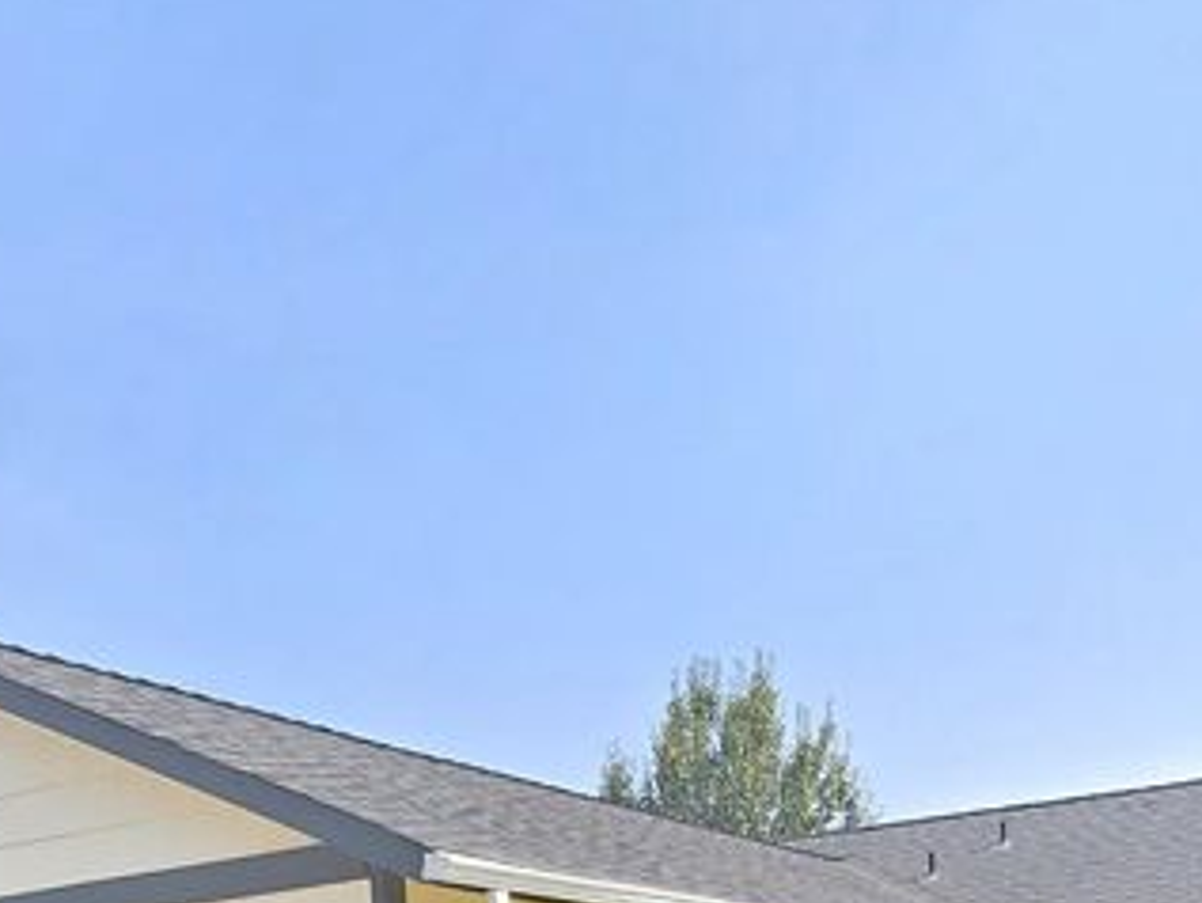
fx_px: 1459
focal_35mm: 42
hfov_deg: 43.2
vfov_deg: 28.1
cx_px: 914
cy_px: 1188
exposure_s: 1/765
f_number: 2.2
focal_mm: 2.2
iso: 50
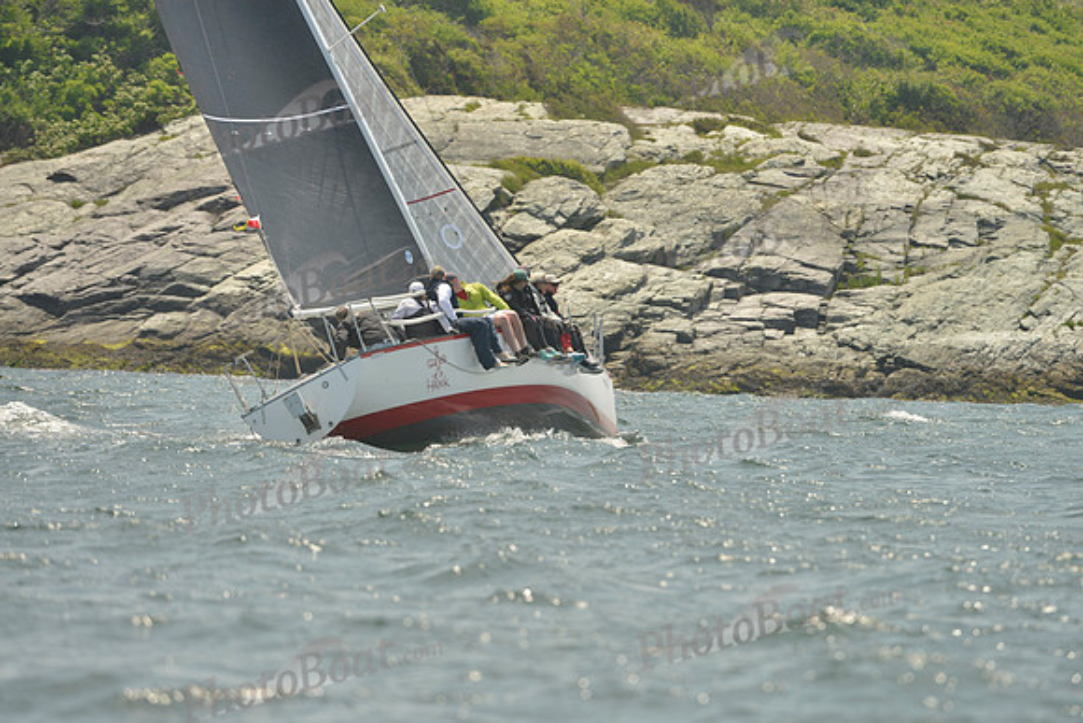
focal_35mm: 400
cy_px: 362
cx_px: 542
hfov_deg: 5.2
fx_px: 12036
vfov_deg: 3.4
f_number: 8
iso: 280
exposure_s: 1/1000
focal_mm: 400
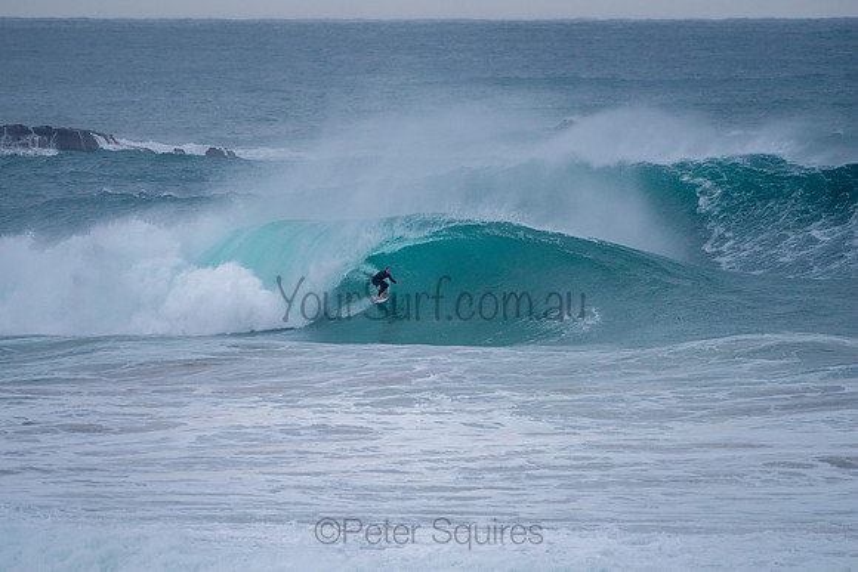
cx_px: 412
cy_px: 264
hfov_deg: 3.4
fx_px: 14617
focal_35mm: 613
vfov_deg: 2.2
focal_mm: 500
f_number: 5.6
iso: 500
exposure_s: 1/1250
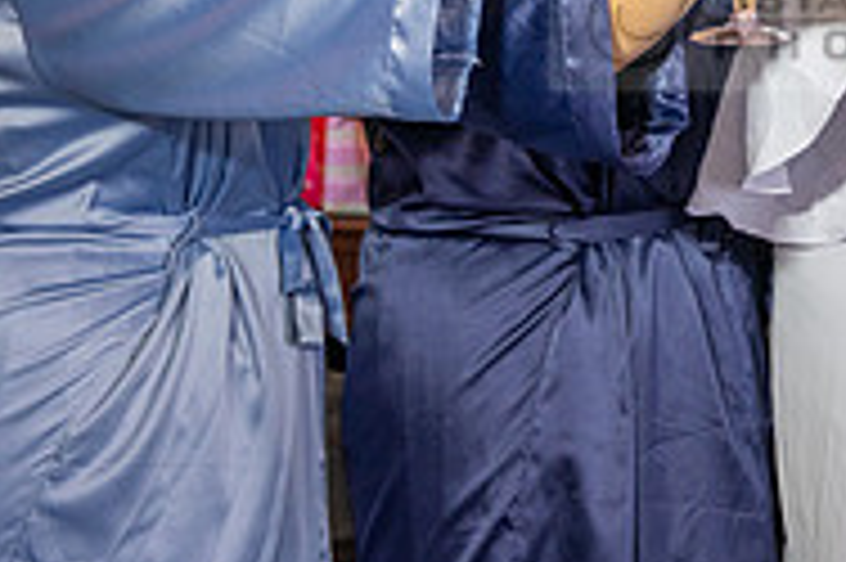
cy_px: -74
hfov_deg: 18.3
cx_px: 1027
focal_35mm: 106
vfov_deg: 12.6
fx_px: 2489
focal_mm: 32.2
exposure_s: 1/80
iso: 800
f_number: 2.8
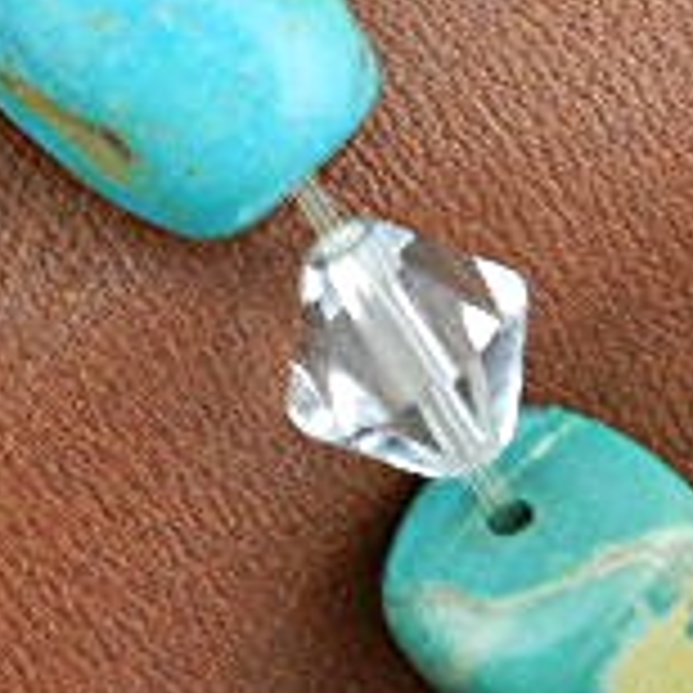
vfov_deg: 8.1
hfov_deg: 8.1
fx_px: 4915
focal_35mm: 217
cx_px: 202
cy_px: 176
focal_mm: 10.6
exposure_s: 1/4.4
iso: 200
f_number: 4
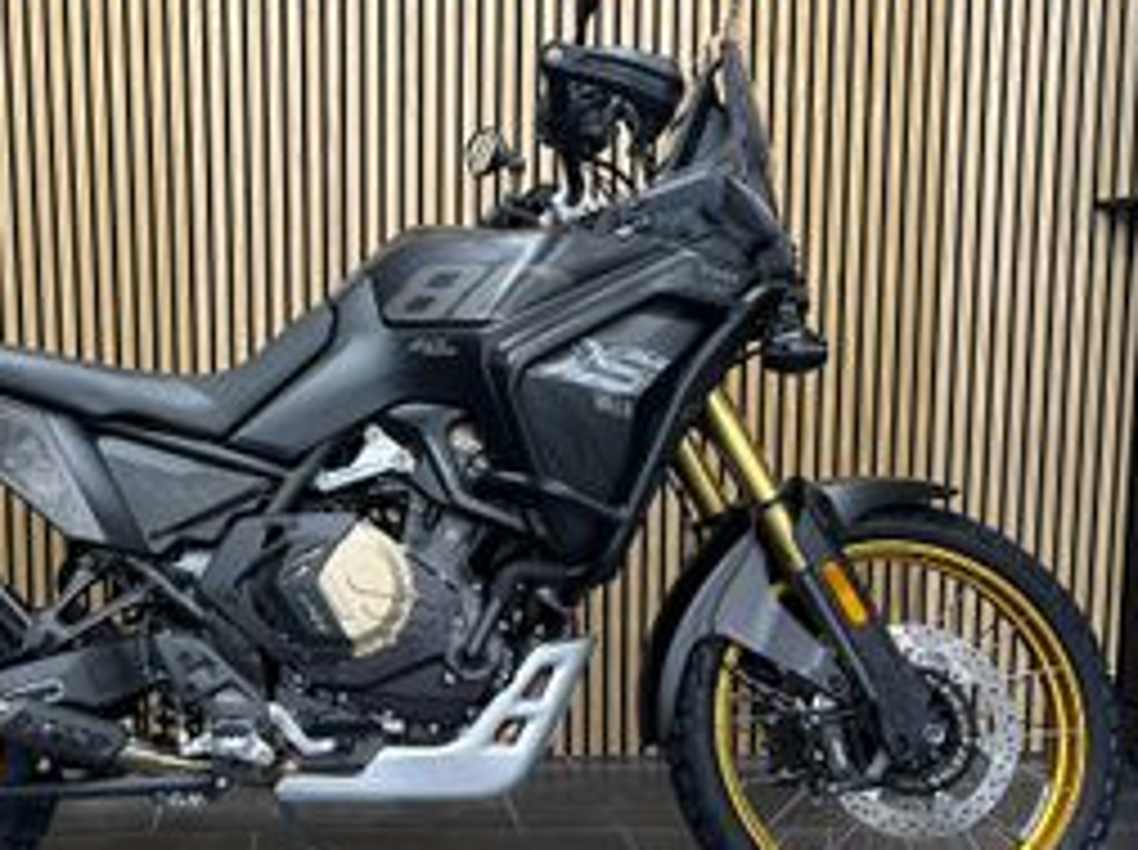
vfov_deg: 37.6
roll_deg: +0.0
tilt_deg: -6.5
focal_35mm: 38
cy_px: 468
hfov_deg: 47.6
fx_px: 1247
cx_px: 315
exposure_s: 1/50
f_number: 1.78
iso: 125
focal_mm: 6.86
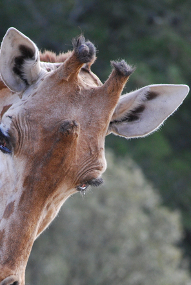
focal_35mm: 443
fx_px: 3514
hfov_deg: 3.1
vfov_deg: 4.6
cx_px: 26
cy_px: 275
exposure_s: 1/500
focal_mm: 145
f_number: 5.3
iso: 640
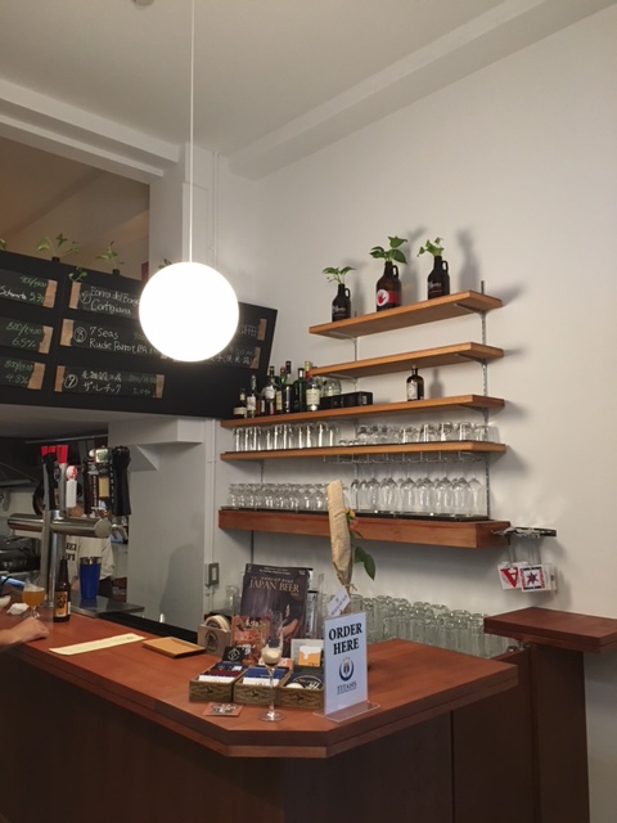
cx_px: 308
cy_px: 412
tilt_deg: +5.3
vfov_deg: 61.7
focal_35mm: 29
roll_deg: -0.4
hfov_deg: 48.2
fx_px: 689
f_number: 2.2
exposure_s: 1/30
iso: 160
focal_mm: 4.15
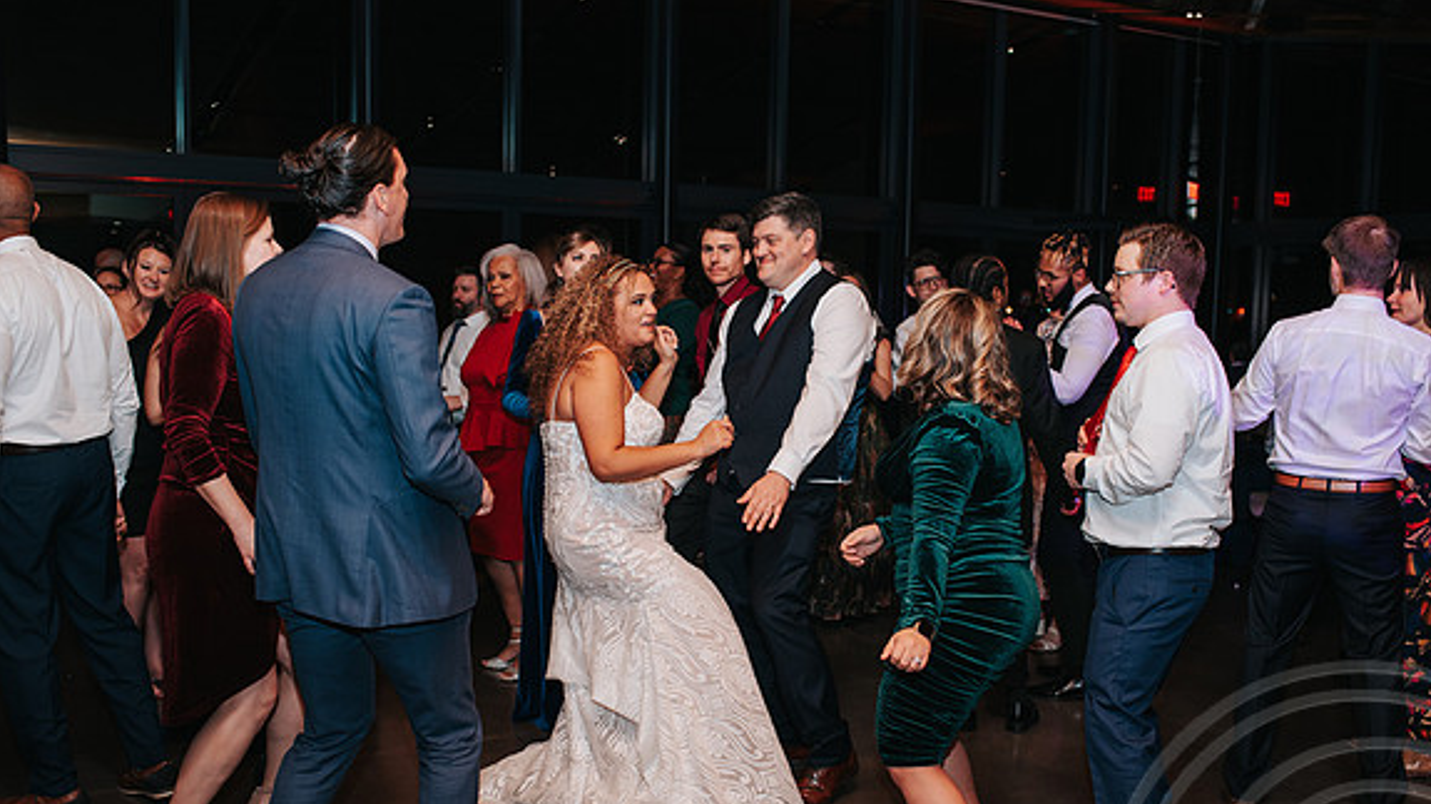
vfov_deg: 31.9
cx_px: 719
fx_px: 1403
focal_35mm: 37
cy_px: 479
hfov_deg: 54.0
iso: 1000
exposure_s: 1/200
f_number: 3.5
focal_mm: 35
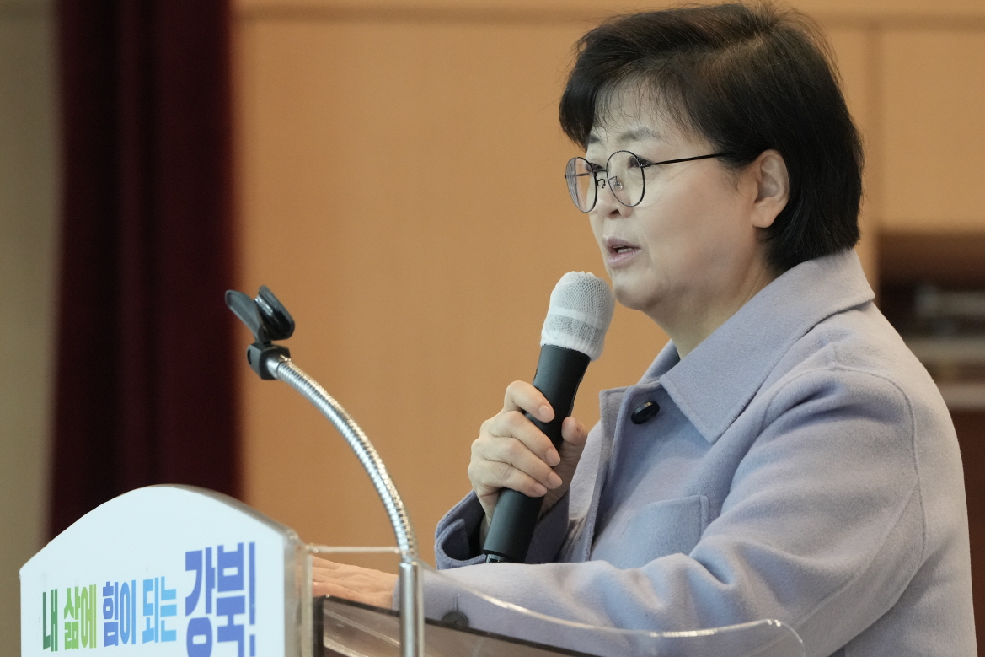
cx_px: 459
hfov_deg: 6.7
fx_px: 8425
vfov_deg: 4.5
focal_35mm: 308
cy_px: 368
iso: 5000
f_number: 4.5
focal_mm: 200
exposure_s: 1/160
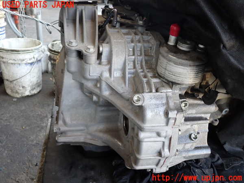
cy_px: 92
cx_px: 122
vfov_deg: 44.2
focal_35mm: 32
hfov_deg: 56.8
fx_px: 226
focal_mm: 5.79
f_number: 2.4
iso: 200
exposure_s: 1/80
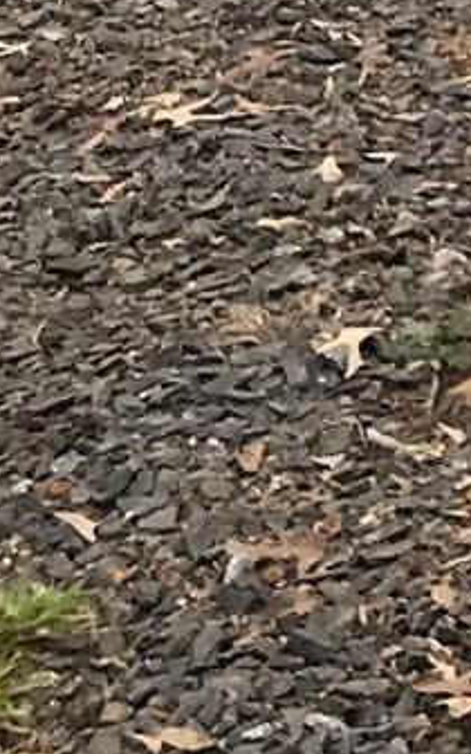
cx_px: 2028
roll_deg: -1.5
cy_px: -857
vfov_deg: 10.4
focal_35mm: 181
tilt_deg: -9.0
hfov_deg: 5.9
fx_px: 3717
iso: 20
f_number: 1.8
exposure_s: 1/367
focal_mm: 3.99
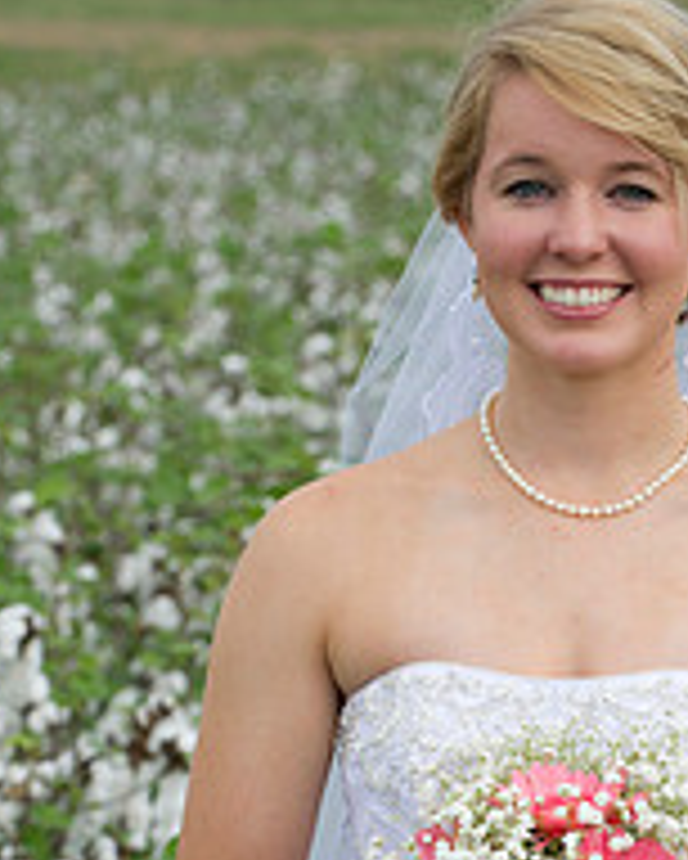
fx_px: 7299
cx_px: 569
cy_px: 865
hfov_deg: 5.4
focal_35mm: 287
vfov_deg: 6.7
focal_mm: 130
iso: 250
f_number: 8
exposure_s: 1/250
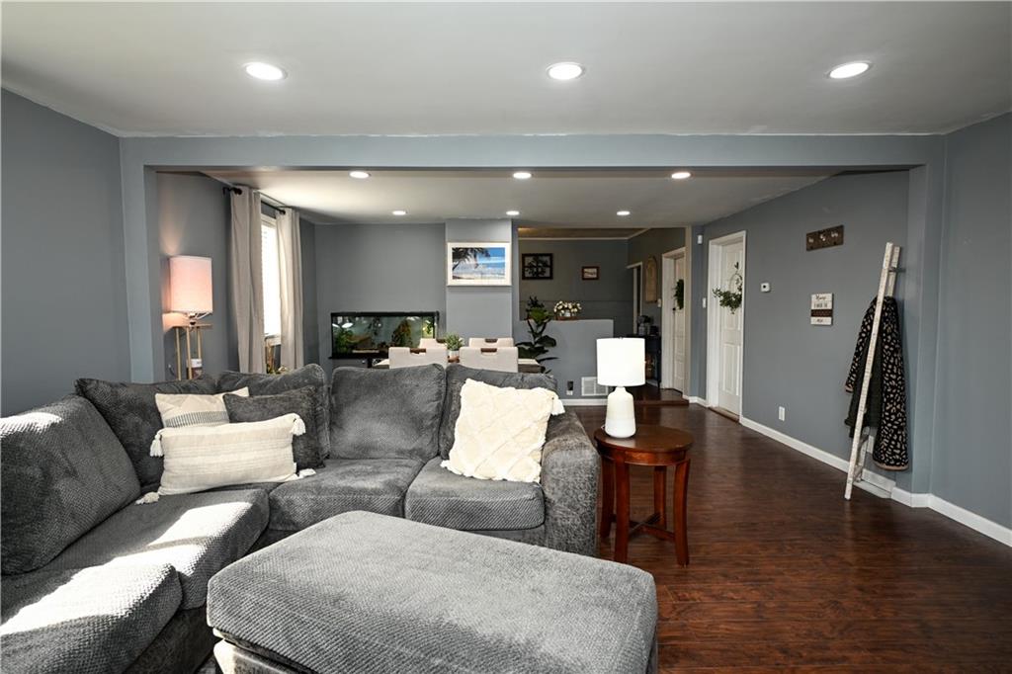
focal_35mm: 18
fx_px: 506
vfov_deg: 67.3
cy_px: 337
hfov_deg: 90.0
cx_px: 506
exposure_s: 1/60
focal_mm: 12
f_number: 4
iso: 200
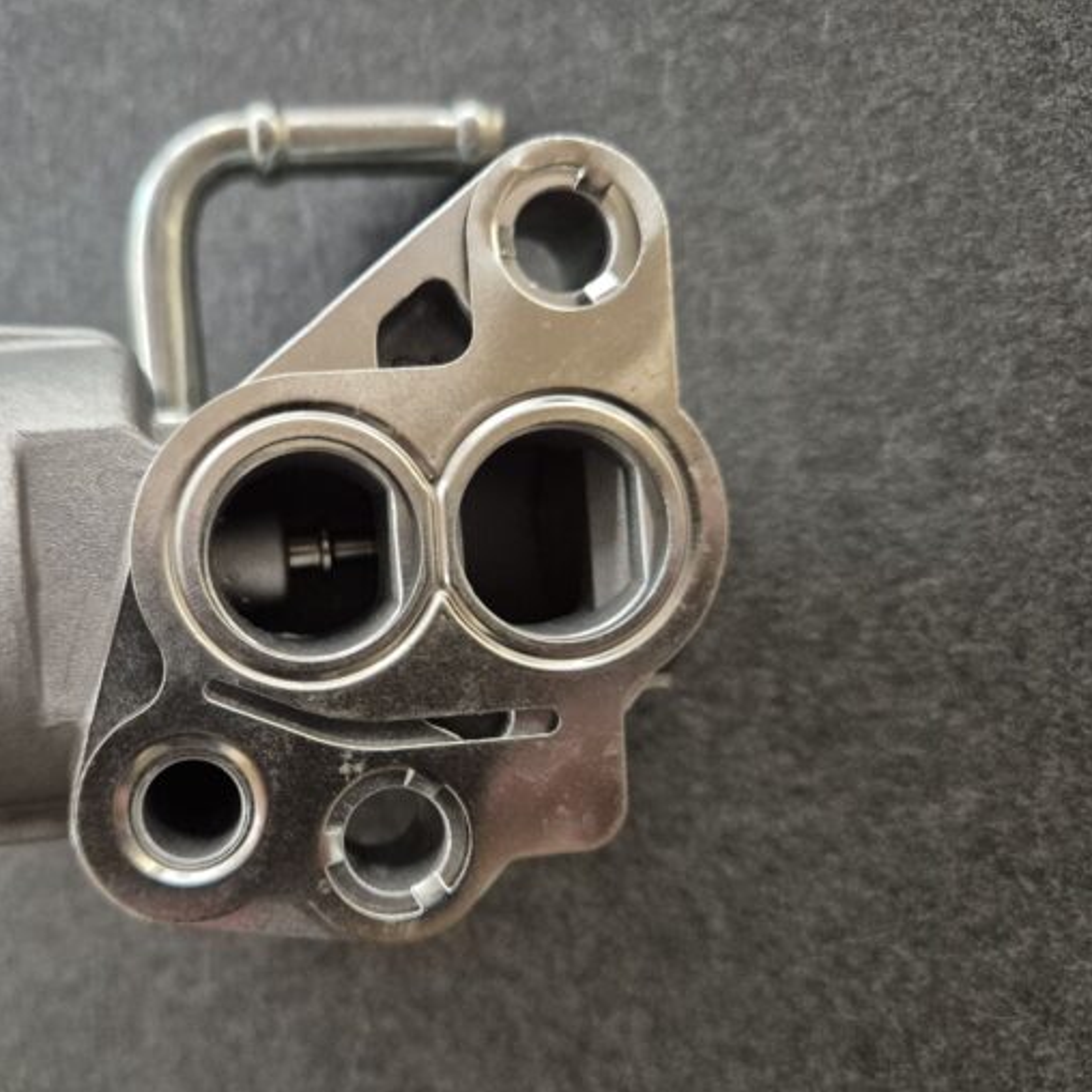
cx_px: 372
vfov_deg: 57.3
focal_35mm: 28
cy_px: 558
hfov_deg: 56.2
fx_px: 999
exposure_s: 1/100
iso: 1600
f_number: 1.8
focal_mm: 5.4
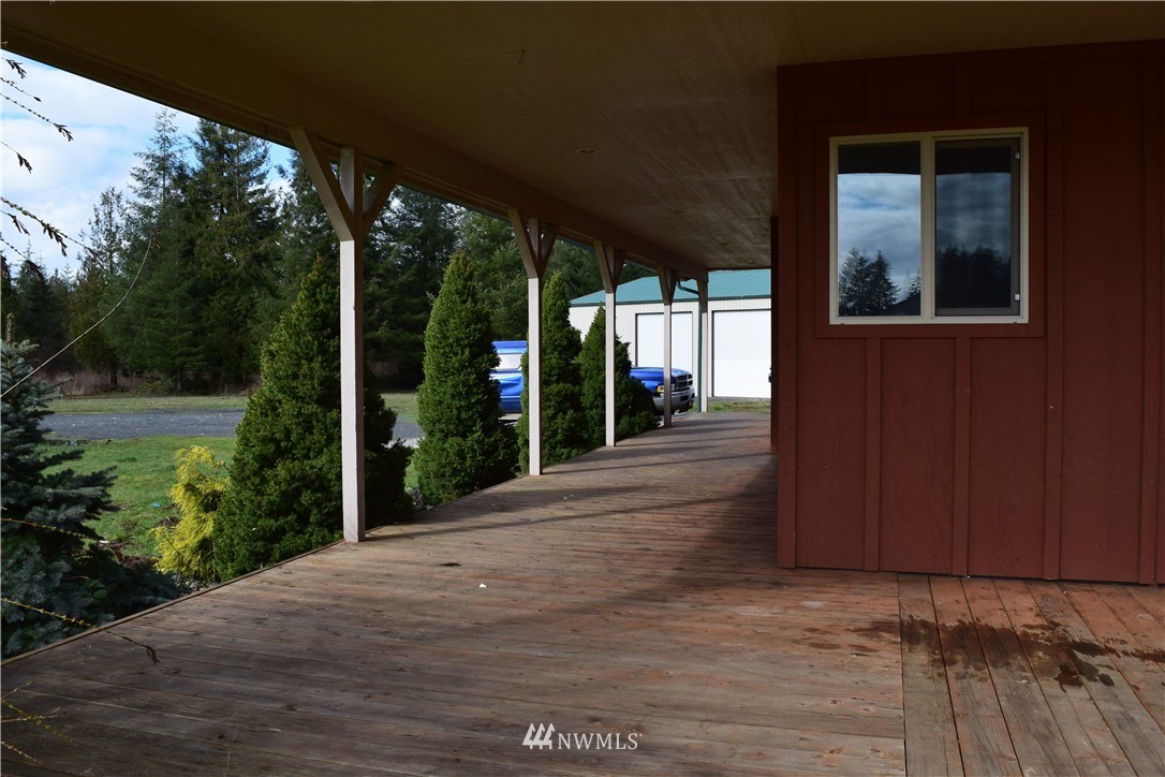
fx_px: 971
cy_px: 388
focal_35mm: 30
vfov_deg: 43.6
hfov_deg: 61.9
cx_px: 582
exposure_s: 1/400
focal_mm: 20
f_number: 11
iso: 400
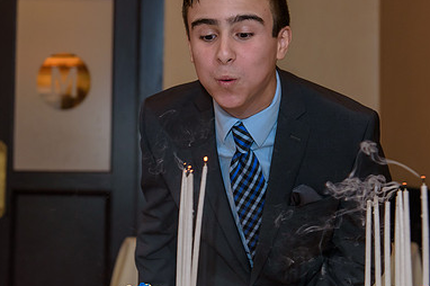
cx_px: 203
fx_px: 907
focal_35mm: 76
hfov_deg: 26.7
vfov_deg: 17.9
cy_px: 104
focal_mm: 50
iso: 1250
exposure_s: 1/125
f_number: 3.2
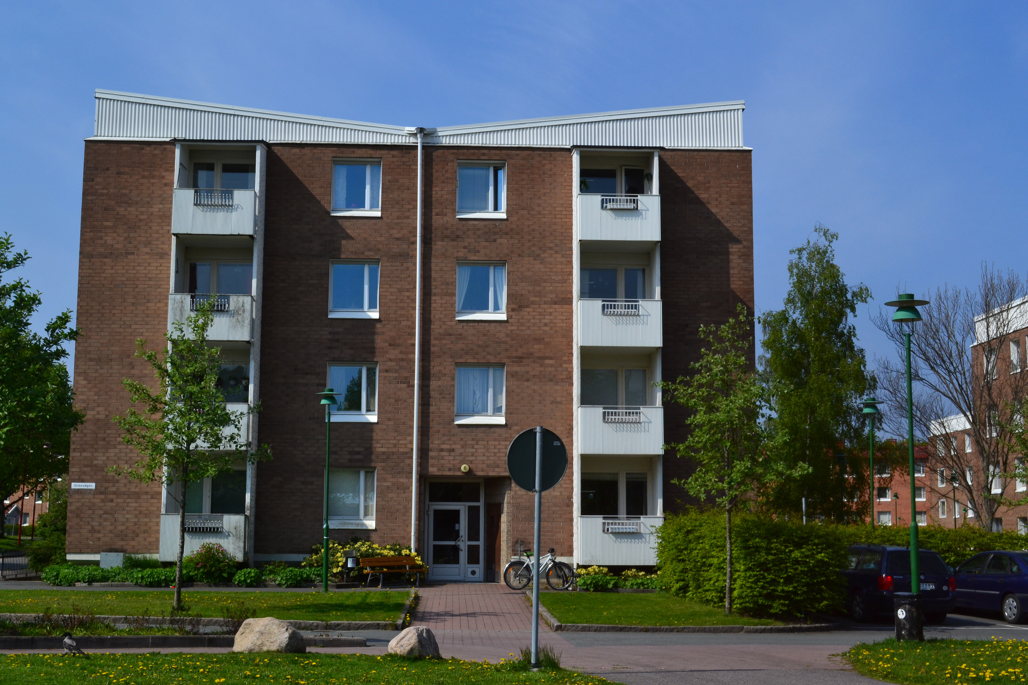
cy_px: 342
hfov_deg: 41.1
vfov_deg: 28.1
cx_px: 514
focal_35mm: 48
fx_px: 1371
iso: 400
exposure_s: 1/500
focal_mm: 32
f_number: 11
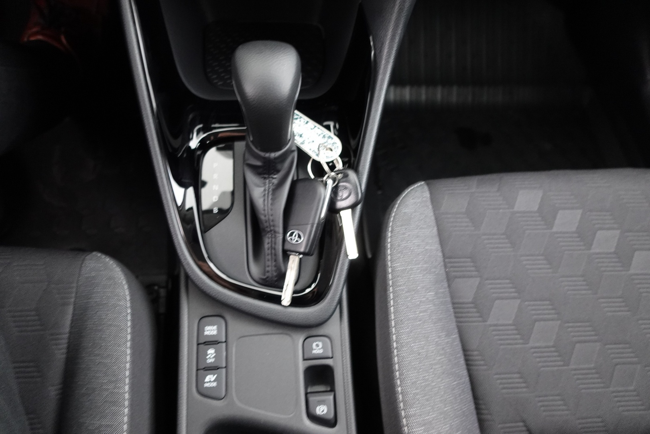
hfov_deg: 73.7
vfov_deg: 53.1
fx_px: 433
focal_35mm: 24
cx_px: 325
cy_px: 217
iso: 1250
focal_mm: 9.4
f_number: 1.8
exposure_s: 1/8
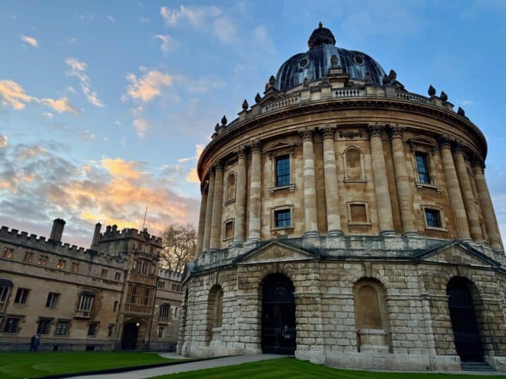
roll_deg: -2.3
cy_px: 190
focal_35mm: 24
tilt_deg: +23.7
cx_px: 253
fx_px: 351
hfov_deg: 71.6
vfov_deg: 56.8
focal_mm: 6.76
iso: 80
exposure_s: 1/633
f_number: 1.78
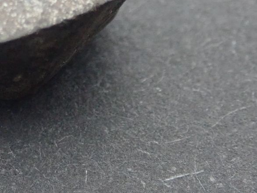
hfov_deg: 9.4
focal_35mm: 209
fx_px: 1551
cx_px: -42
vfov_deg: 7.1
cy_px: -30
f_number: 4.5
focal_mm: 15.41
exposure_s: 1/125
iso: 800
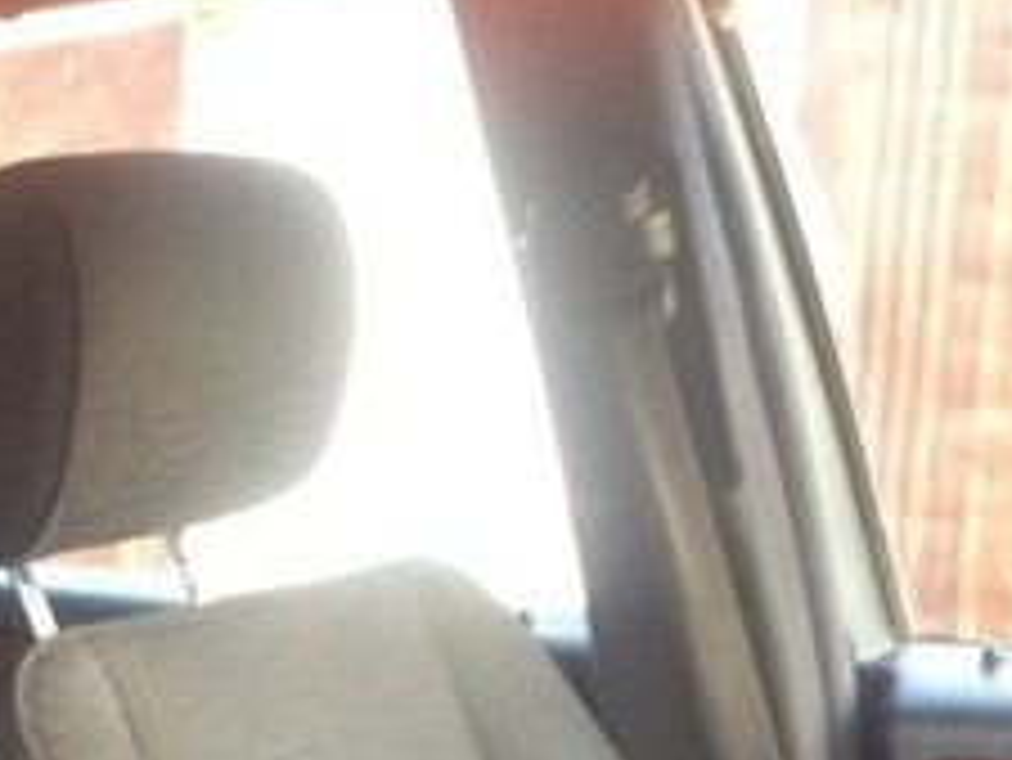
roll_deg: +0.2
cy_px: 1055
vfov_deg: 16.2
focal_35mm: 85
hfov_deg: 20.8
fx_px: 2486
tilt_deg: -16.5
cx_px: -328
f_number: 2.2
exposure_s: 1/33
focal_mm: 4.15
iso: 160
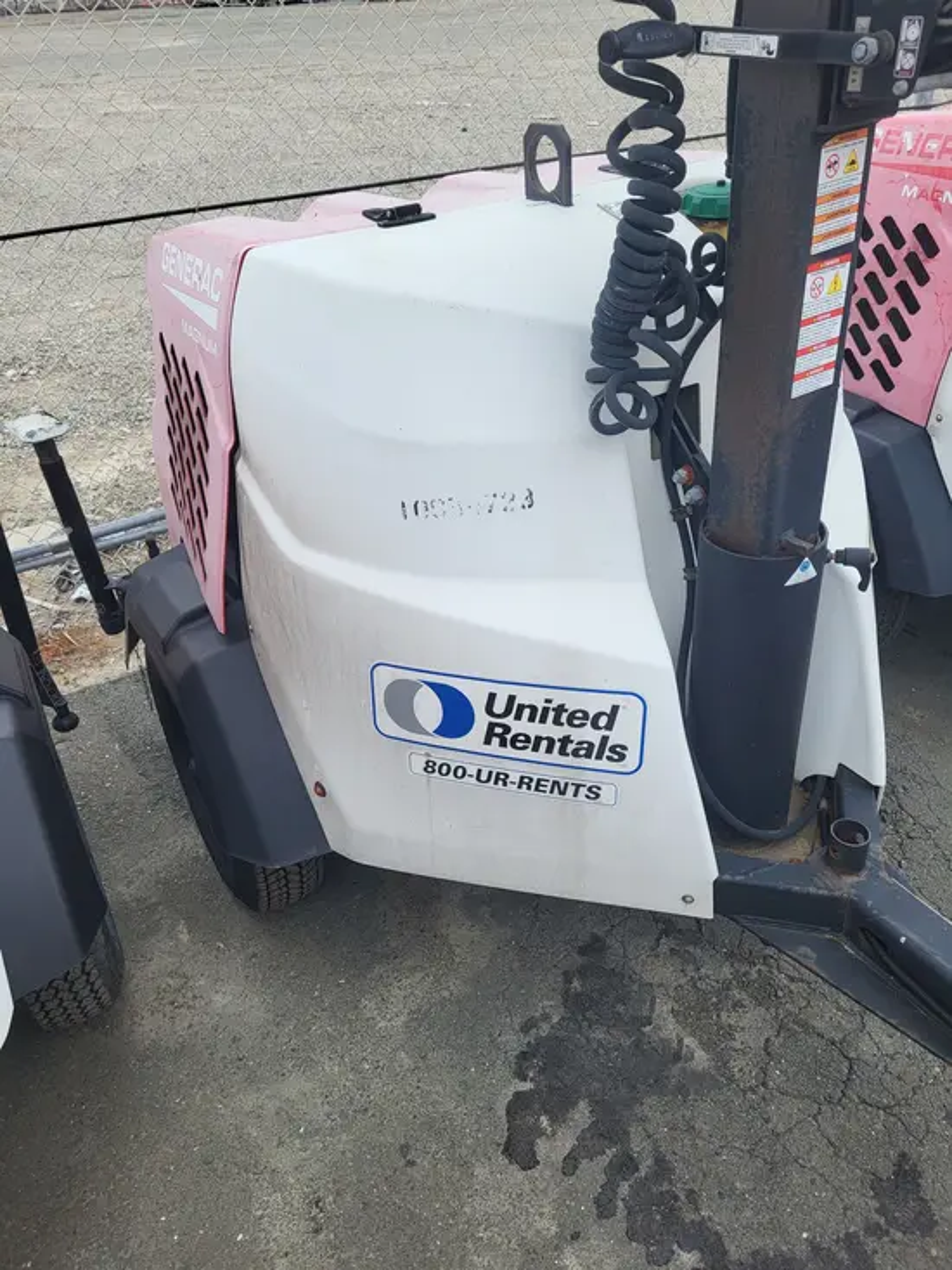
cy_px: 635
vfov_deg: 67.3
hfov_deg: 53.1
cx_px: 476
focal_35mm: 26
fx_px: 953
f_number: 1.8
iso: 40
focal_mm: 5.4
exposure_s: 1/1076
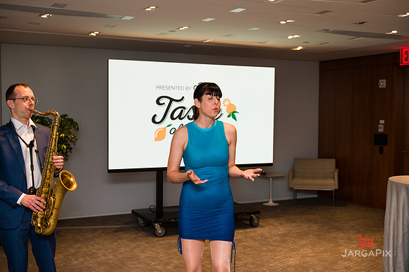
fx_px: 545
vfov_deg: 28.0
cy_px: 136
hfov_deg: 41.1
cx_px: 204
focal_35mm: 48
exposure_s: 1/200
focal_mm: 48
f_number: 4
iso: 640
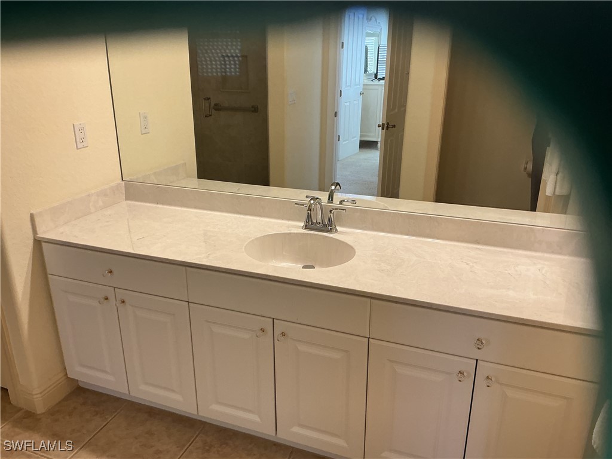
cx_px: 306
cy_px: 230
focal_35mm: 29
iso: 64
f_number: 1.8
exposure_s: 1/60
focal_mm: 3
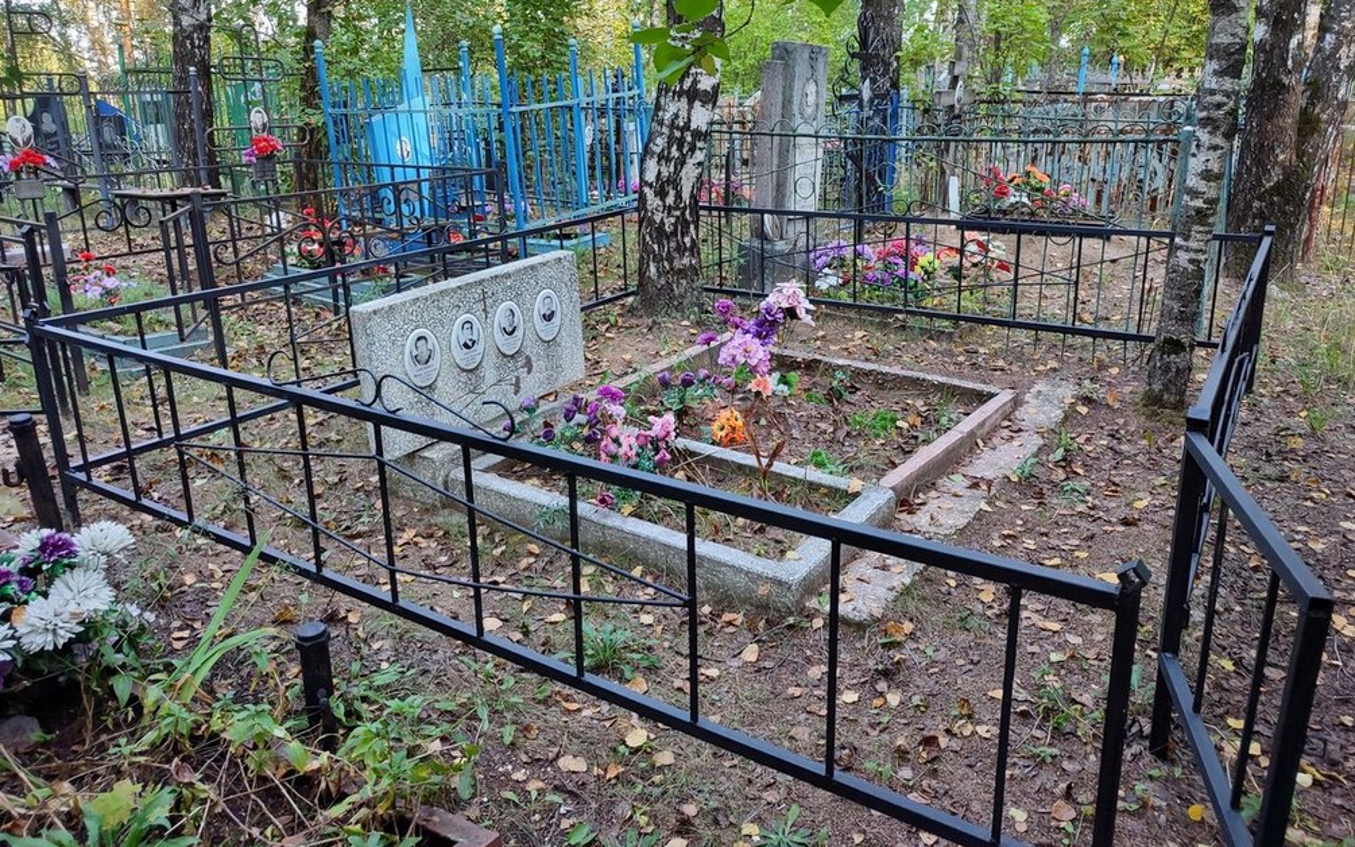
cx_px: 689
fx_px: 997
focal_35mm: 27
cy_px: 372
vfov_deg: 45.9
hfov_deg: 68.4
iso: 56
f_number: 1.9
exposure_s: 1/33
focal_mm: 6.04
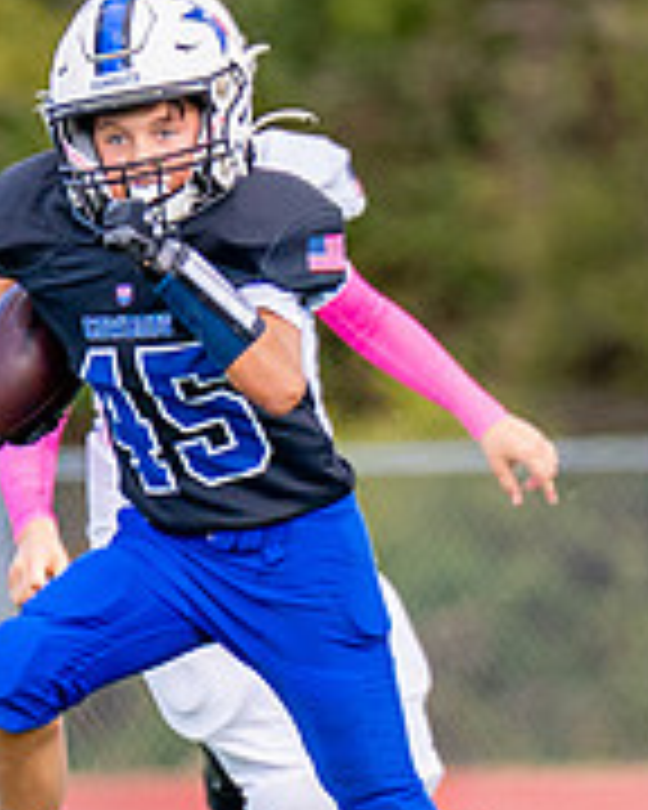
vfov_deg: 1.1
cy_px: 695
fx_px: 42792
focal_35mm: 1785
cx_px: 454
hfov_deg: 0.9
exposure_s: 1/2500
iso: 320
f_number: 2.8
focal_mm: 200
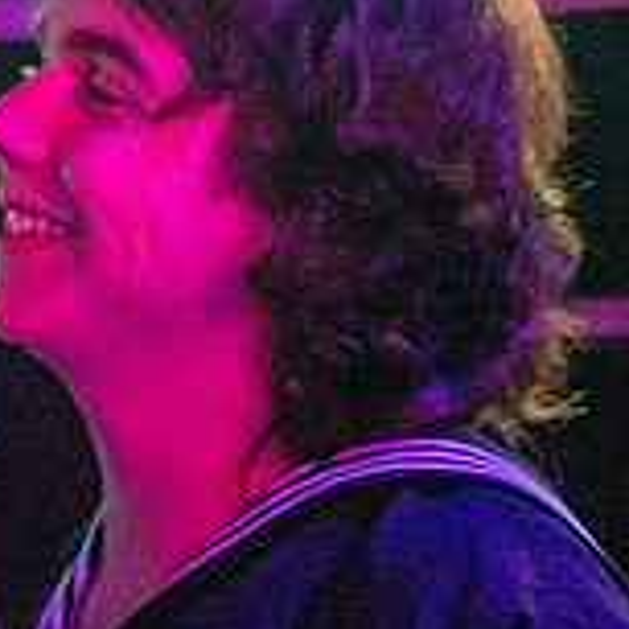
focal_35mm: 164
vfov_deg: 10.7
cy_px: 261
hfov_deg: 10.1
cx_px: -510
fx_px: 3371
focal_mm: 50
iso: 3200
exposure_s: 1/125
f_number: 1.8
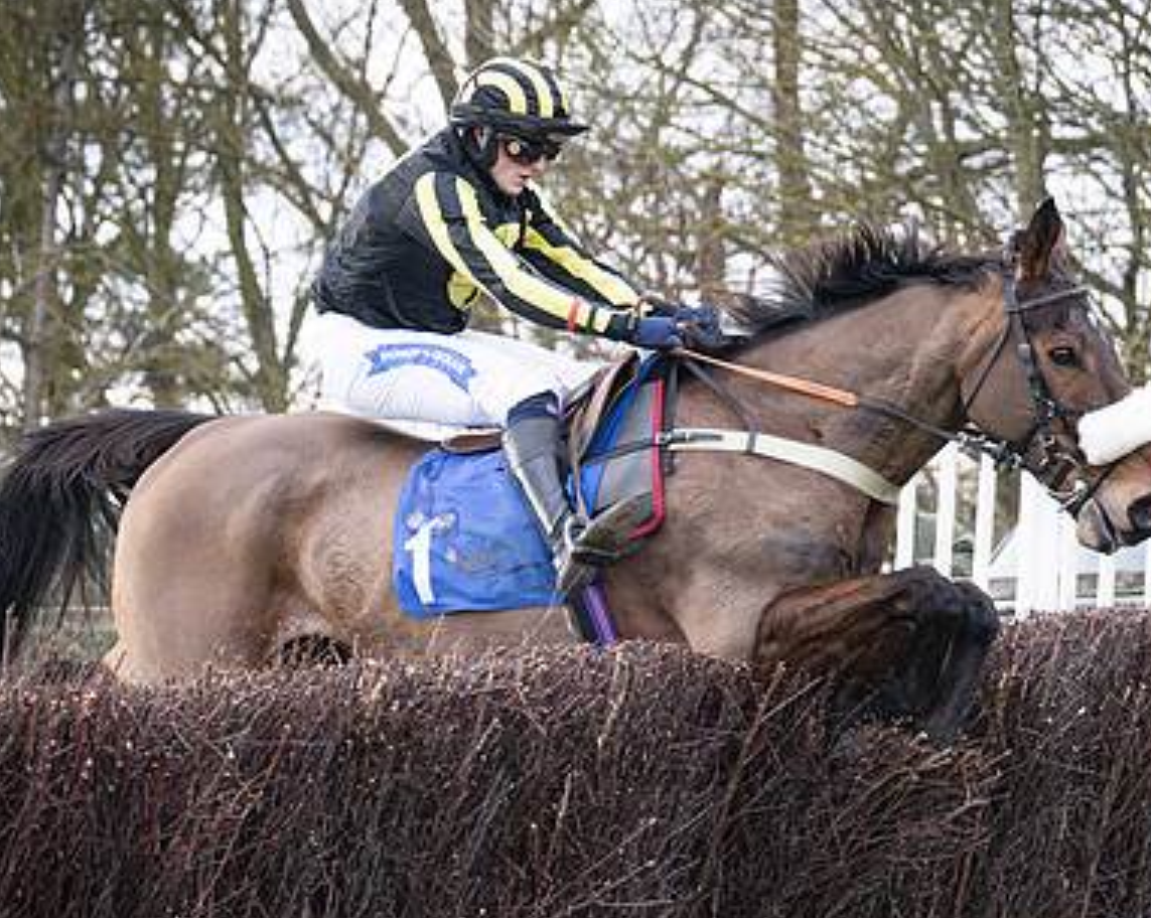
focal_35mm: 175
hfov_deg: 11.0
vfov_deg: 8.8
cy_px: 565
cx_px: 816
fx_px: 5955
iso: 400
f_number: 2.8
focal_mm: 70
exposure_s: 1/1600
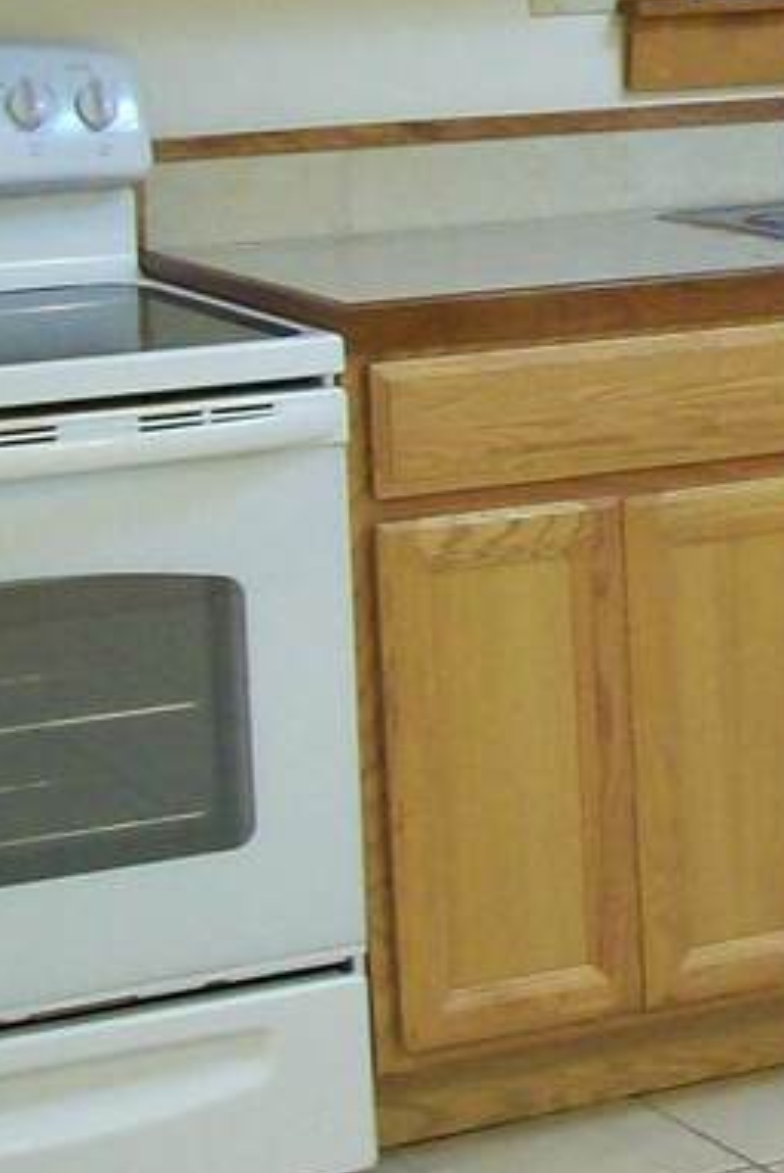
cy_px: 254
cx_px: 1608
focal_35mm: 125
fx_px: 4076
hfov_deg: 10.1
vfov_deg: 16.3
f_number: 2.7
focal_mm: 6
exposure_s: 1/12.3
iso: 160
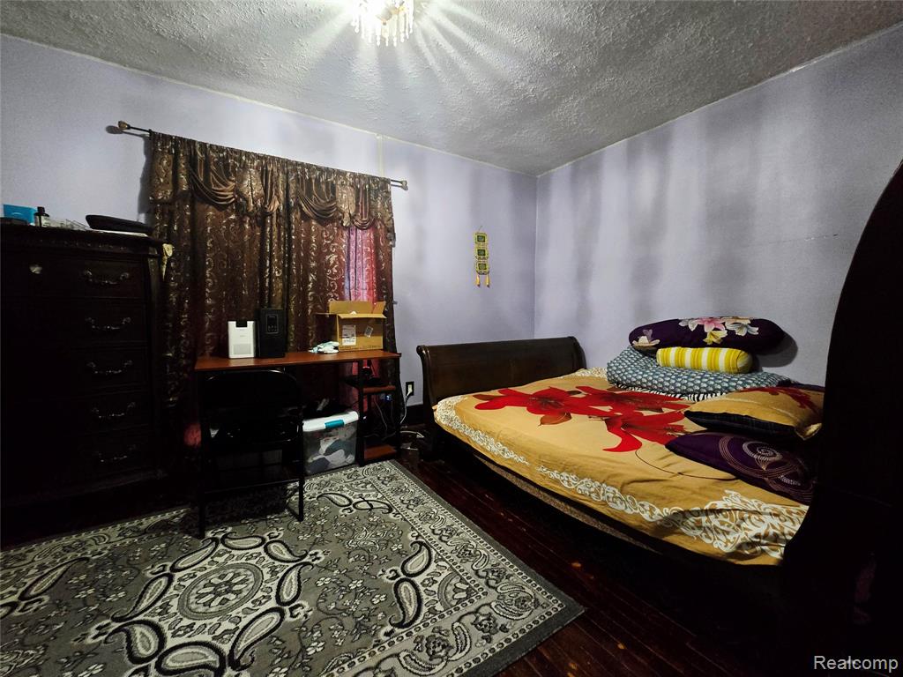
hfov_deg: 106.2
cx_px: 452
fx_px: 339
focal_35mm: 13
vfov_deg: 89.9
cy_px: 338
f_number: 2.2
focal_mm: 2.2
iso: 1250
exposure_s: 1/40
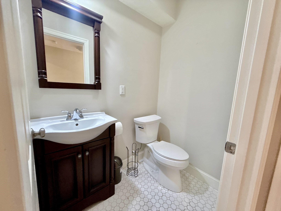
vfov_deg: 85.7
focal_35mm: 14
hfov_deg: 102.1
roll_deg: -2.4
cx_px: 140
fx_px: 114
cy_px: 106
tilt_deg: -6.9
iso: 250
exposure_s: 1/60
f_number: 2.2
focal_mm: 2.22
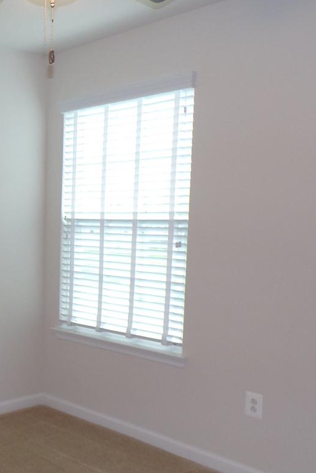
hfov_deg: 27.1
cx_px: -22
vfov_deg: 42.5
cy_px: 282
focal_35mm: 46
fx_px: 605
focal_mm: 4.3
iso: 126
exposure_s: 1/34
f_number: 3
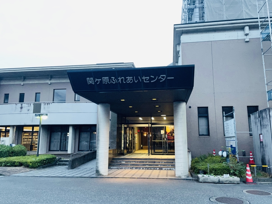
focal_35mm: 27
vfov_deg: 51.4
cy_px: 104
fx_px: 212
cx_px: 140
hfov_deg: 65.3
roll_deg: -0.4
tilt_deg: +9.6
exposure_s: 1/60
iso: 125
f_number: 1.6
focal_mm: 4.2
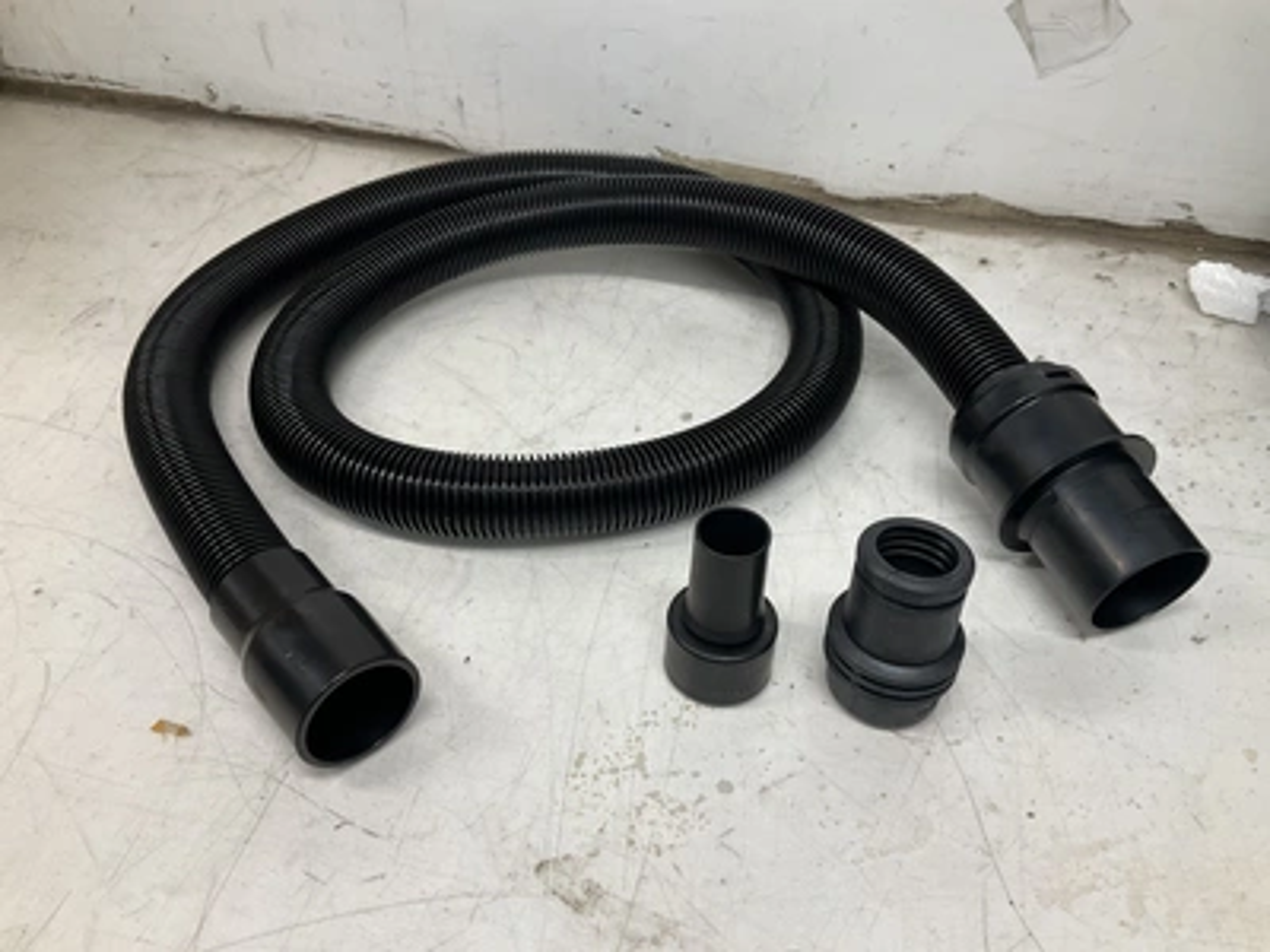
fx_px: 1064
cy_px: 476
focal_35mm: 29
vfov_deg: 48.2
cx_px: 635
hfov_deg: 61.7
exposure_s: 1/120
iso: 50
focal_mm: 3
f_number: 1.8
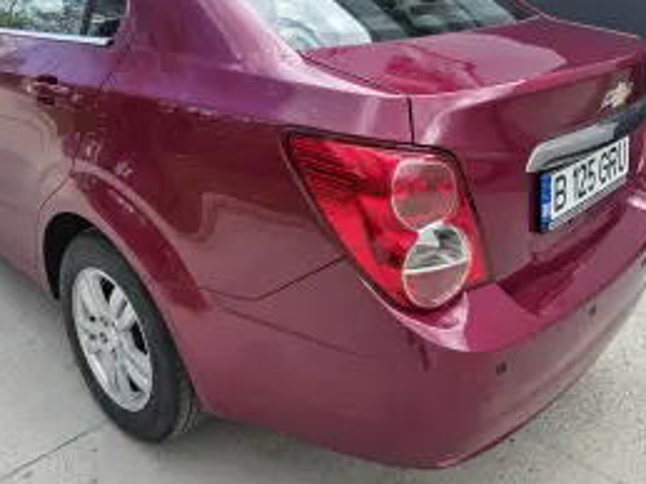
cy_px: 190
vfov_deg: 43.9
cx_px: 247
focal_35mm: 32
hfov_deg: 56.2
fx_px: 597
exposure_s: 1/359
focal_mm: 6.3
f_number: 1.7
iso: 32
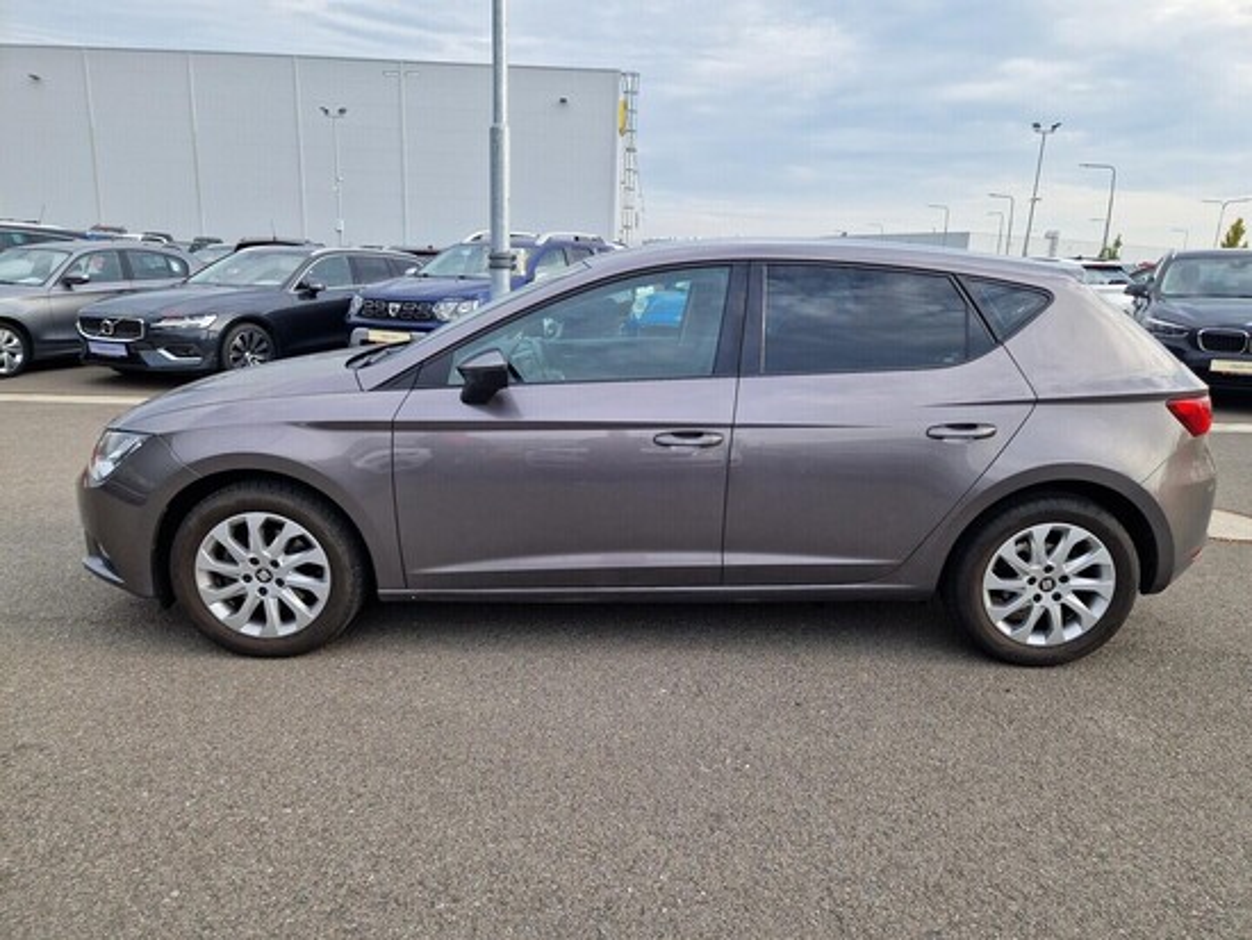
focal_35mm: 23
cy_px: 470
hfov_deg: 73.9
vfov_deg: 58.9
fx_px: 832
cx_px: 626
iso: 50
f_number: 1.8
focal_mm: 5.4
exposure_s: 1/590
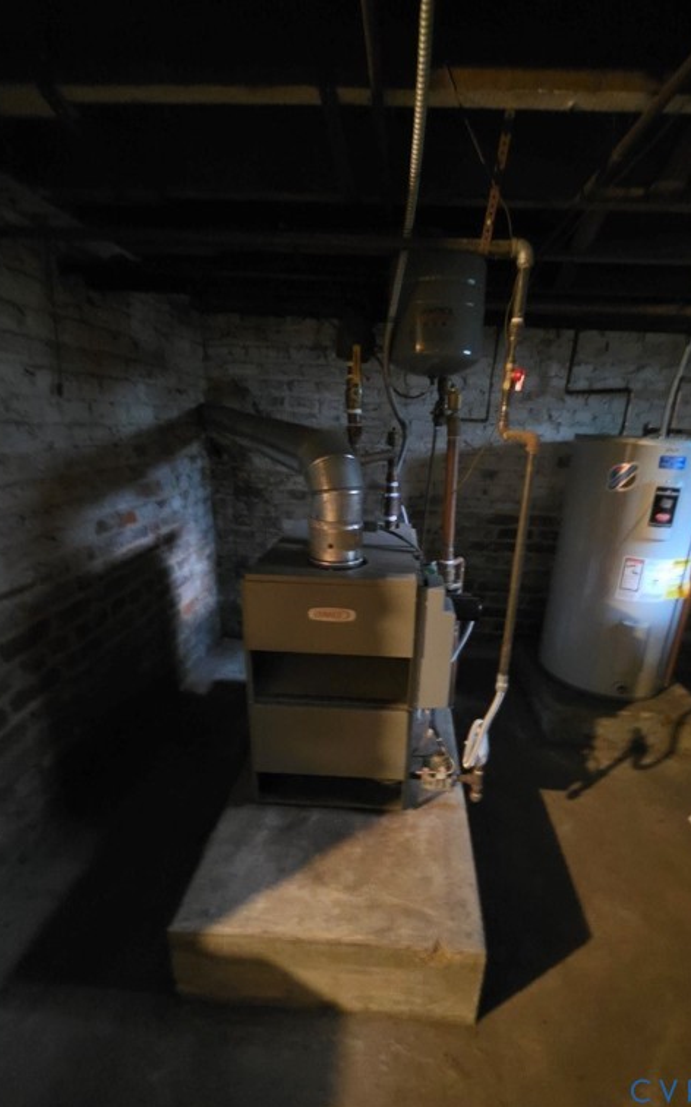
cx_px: 378
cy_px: 551
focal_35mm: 14
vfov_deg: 105.3
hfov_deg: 78.4
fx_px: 422
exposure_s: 1/15
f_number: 1.9
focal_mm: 2.2
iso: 2500
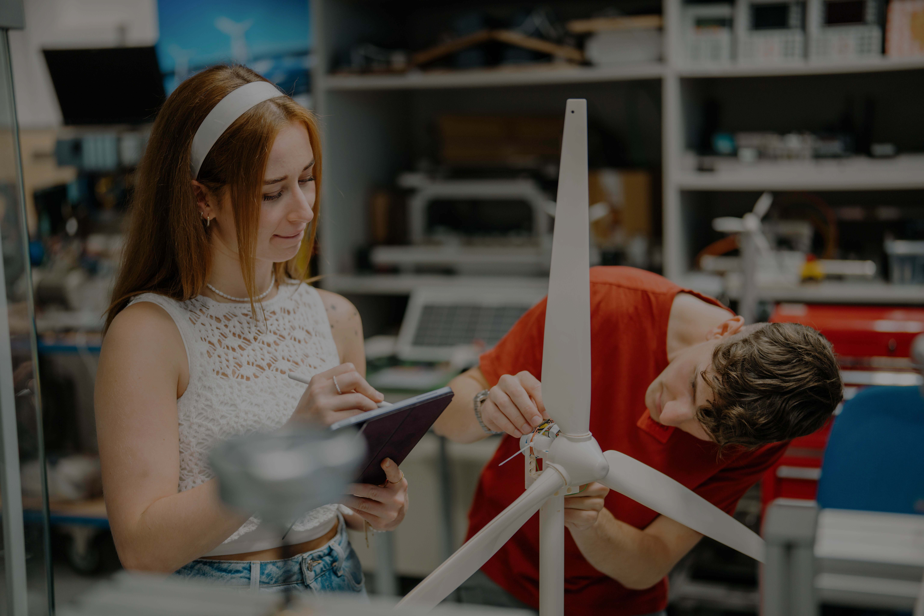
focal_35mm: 50
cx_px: 462
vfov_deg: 27.0
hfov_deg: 39.6
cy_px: 308
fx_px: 1283
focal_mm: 50
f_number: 1.4
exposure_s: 1/250
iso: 400
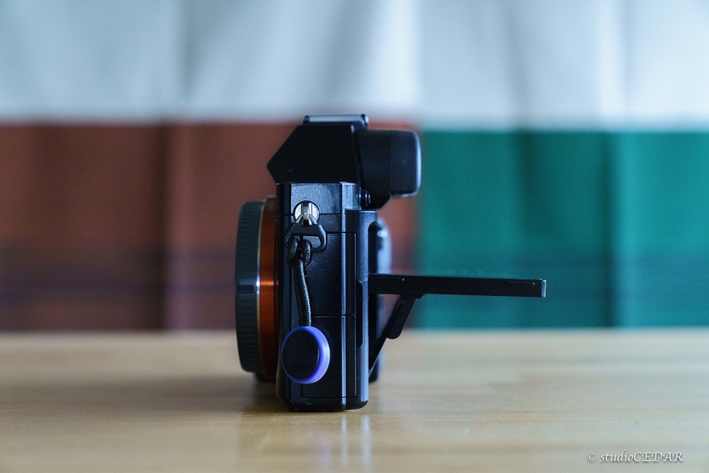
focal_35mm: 70
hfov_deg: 28.8
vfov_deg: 19.5
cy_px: 236
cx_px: 354
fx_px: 1379
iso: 12800
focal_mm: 70
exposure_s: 1/80
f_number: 5.6
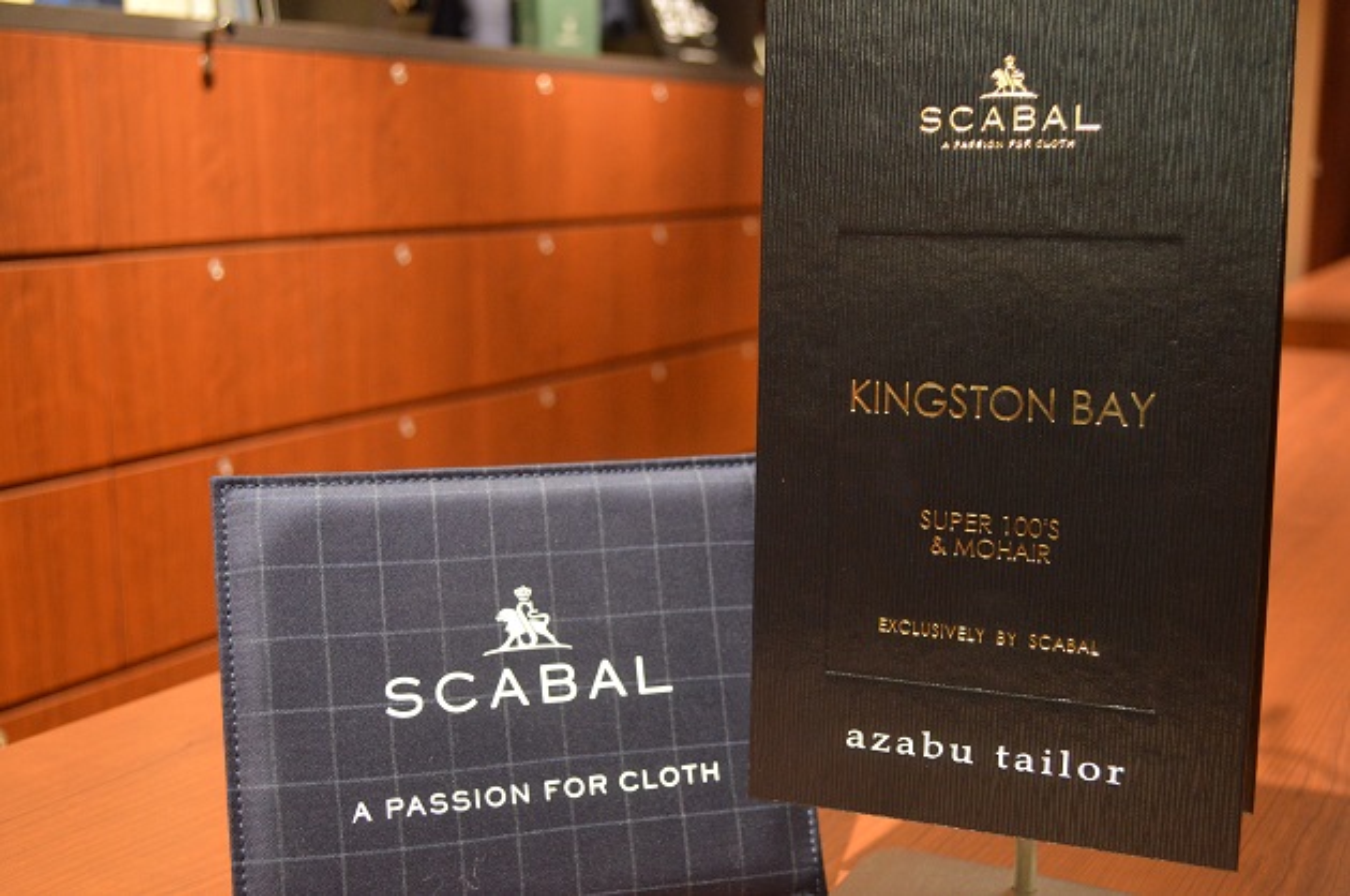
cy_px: 448
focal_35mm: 44
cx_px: 675
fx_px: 1629
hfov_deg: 45.0
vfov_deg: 30.7
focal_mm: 29
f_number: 4.5
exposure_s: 1/50
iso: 1600
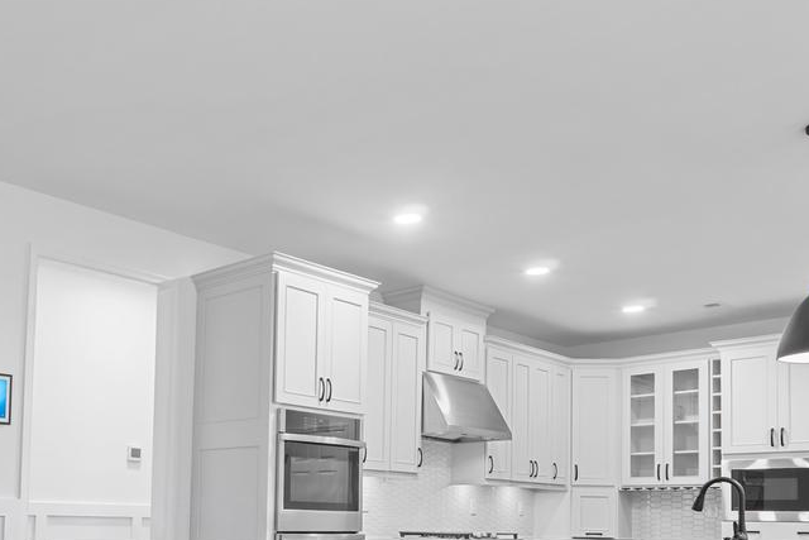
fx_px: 834
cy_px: 548
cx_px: 155
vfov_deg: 32.7
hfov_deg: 48.6
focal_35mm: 37
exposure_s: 1.6
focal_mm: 11
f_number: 7.1
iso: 200
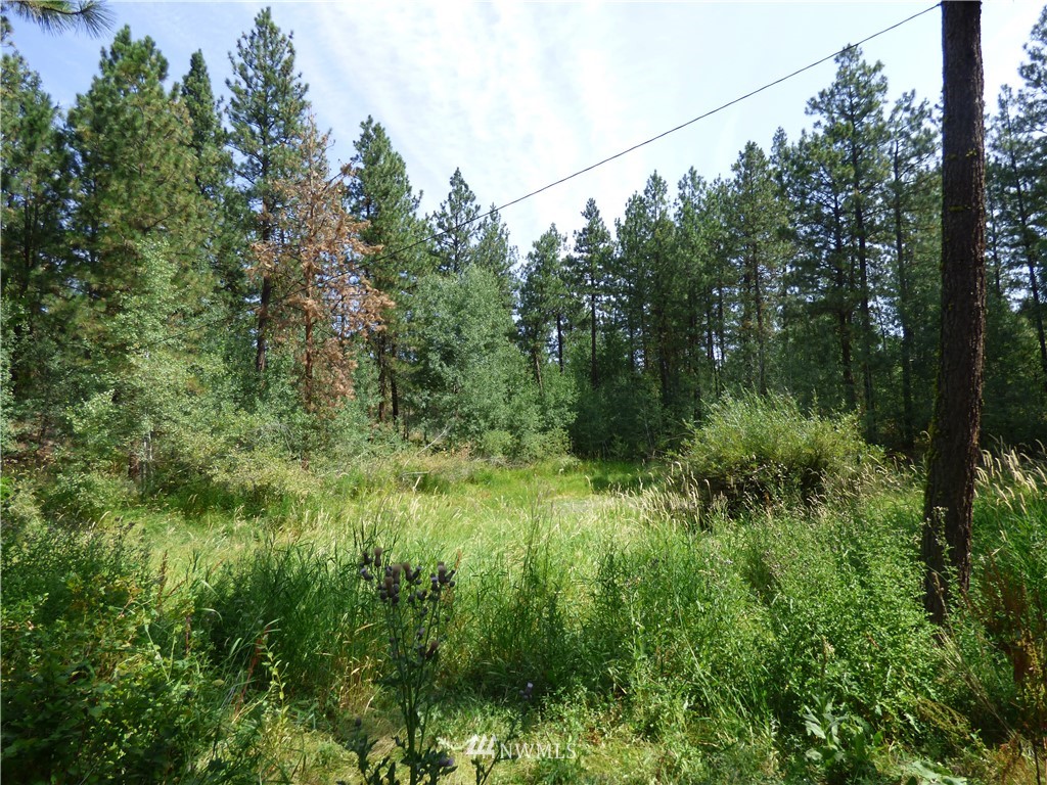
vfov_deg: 66.0
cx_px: 524
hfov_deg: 81.7
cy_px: 392
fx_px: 605
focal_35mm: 20
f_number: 2.8
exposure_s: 1/1000
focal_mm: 3.58
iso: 100
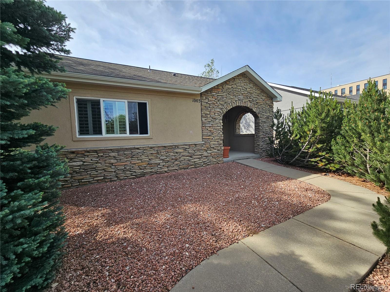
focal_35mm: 13
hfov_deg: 106.2
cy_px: 146
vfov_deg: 89.9
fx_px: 146
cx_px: 195
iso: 50
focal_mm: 2.2
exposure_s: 1/1235
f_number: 2.2
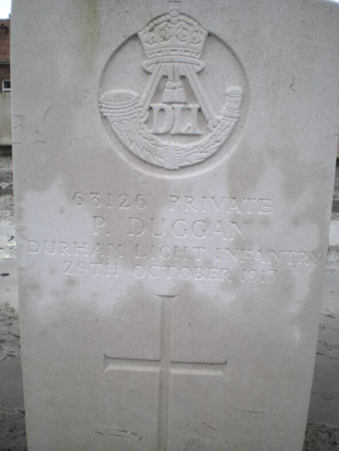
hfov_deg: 37.7
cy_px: 226
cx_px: 170
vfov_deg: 49.0
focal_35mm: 38
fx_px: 496
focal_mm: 6.3
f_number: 3.1
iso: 50
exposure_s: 1/140
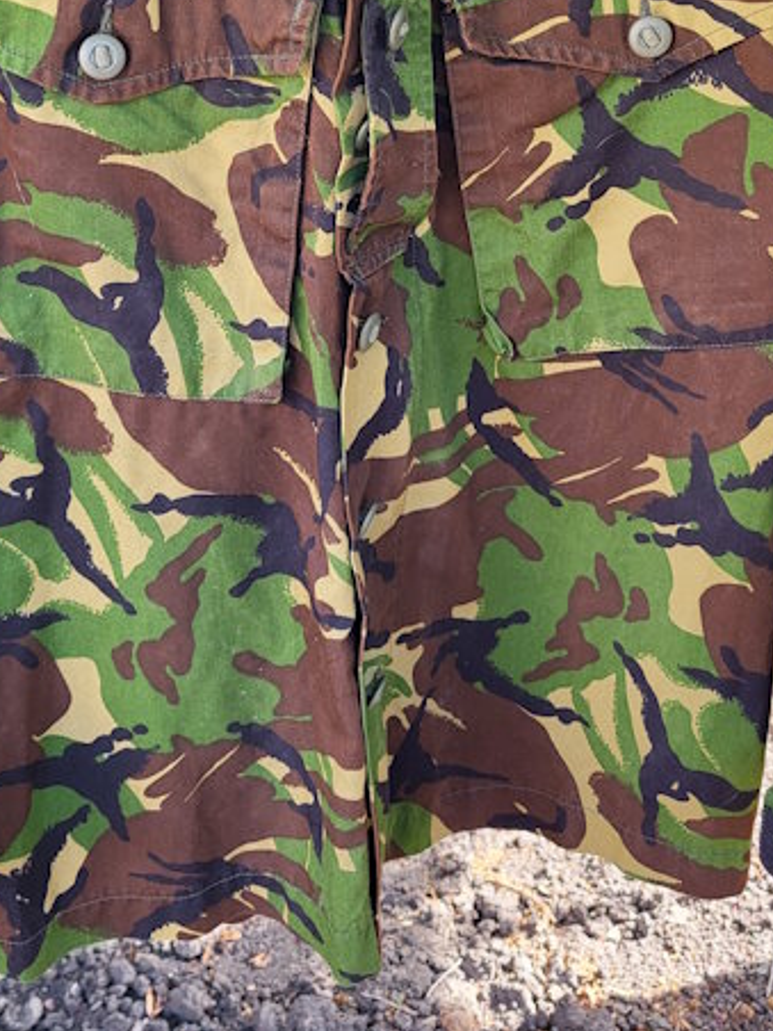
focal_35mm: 46
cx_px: 340
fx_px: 1370
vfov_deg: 39.4
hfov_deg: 31.5
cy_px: 187
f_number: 1.8
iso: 64
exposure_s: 1/100
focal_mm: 5.4
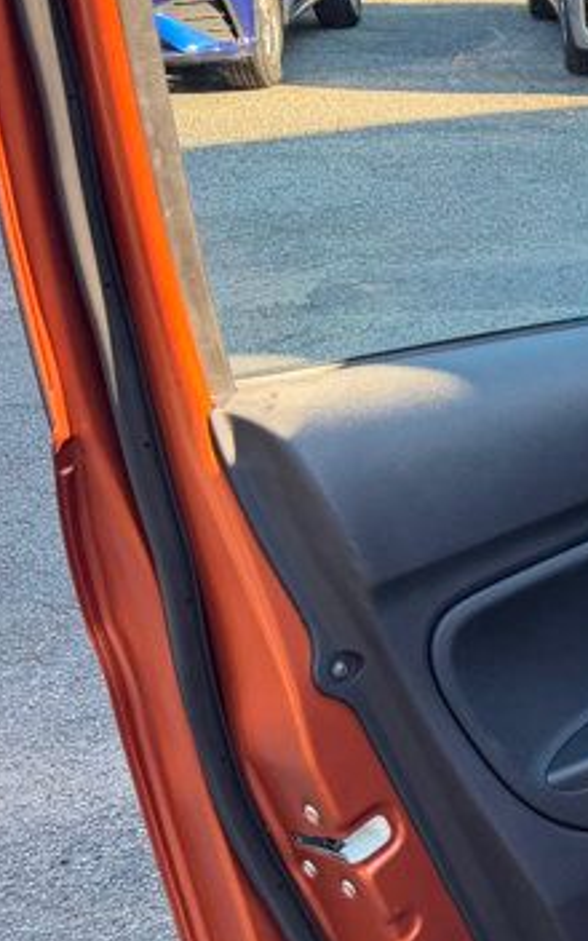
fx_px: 1897
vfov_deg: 27.8
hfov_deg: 14.6
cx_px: 1179
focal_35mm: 74
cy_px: 452
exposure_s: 1/301
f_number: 1.78
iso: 100
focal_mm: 6.76
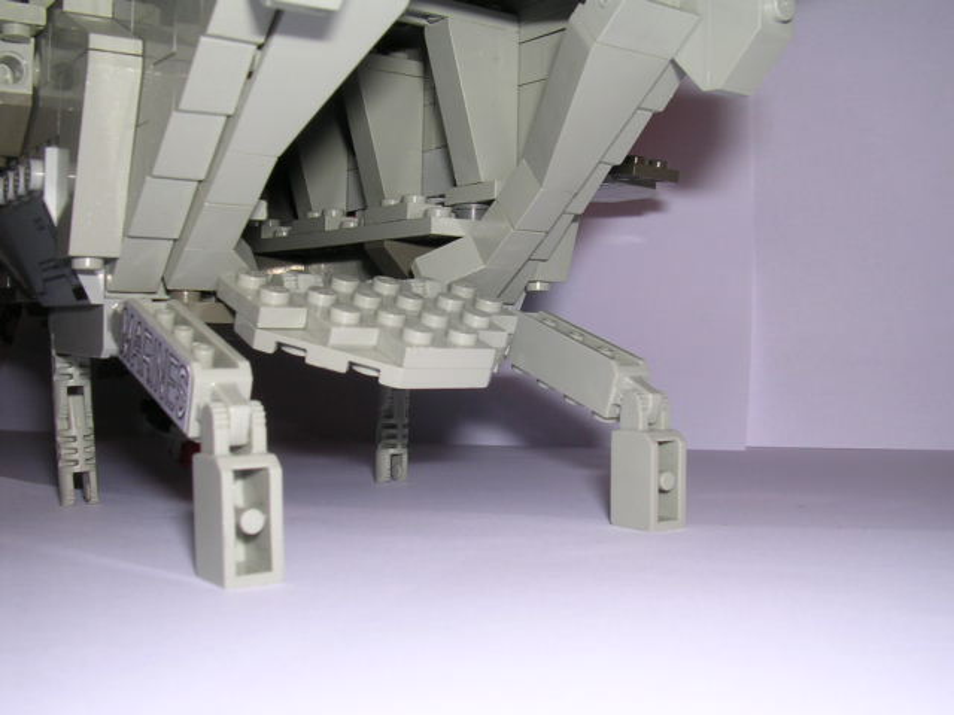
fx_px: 1047
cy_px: 358
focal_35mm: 38
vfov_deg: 37.7
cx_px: 477
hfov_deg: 49.0
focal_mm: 5.8
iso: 100
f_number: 5.6
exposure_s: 1/60.1
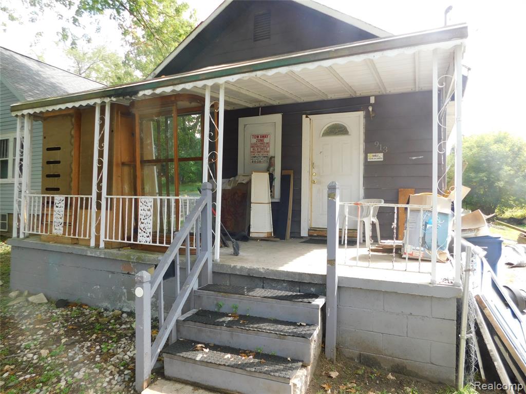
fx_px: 349
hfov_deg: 73.9
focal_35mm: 23
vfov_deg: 58.9
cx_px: 263
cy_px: 197
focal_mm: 4
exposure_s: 1/200
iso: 125
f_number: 3
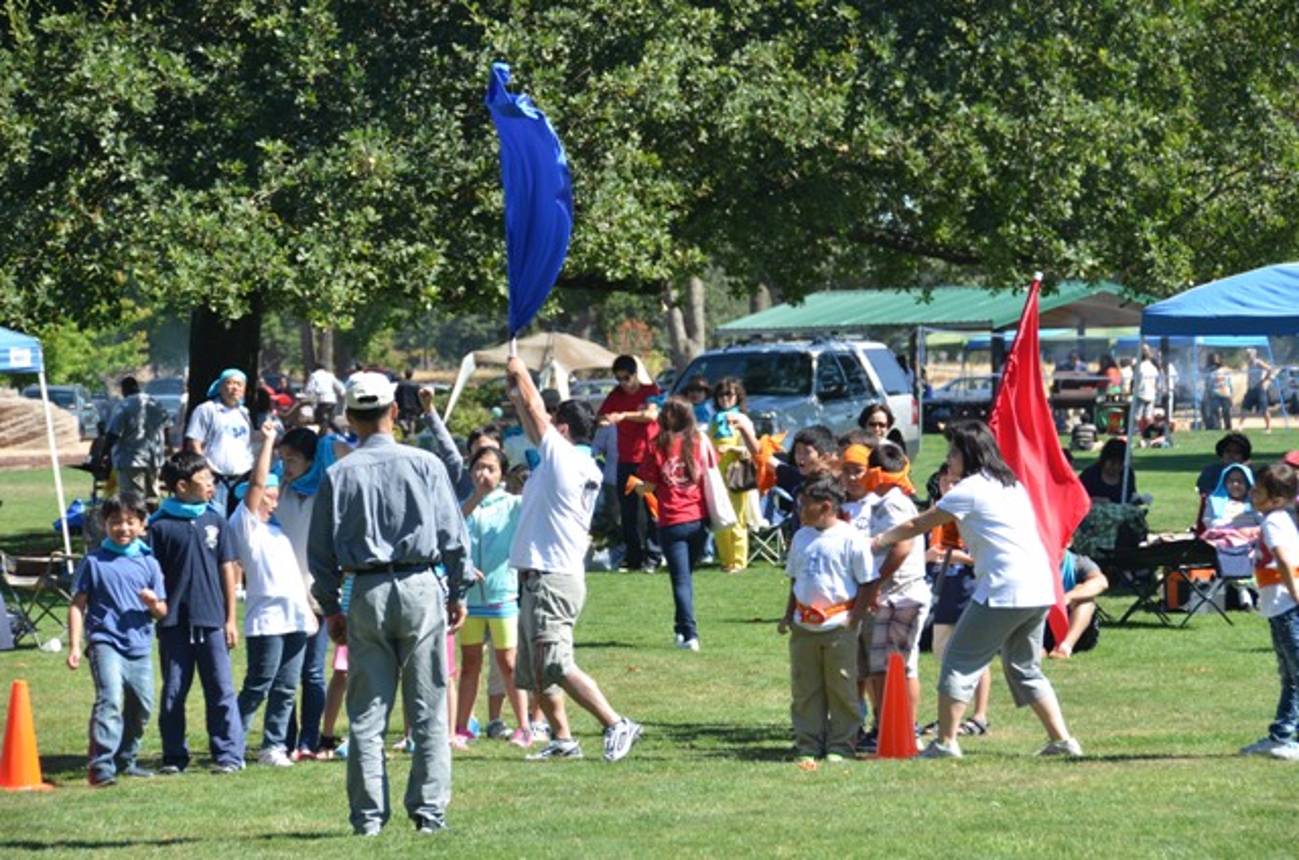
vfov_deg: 9.6
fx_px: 5132
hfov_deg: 14.4
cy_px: 430
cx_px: 650
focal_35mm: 142
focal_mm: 95
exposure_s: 1/250
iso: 160
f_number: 8
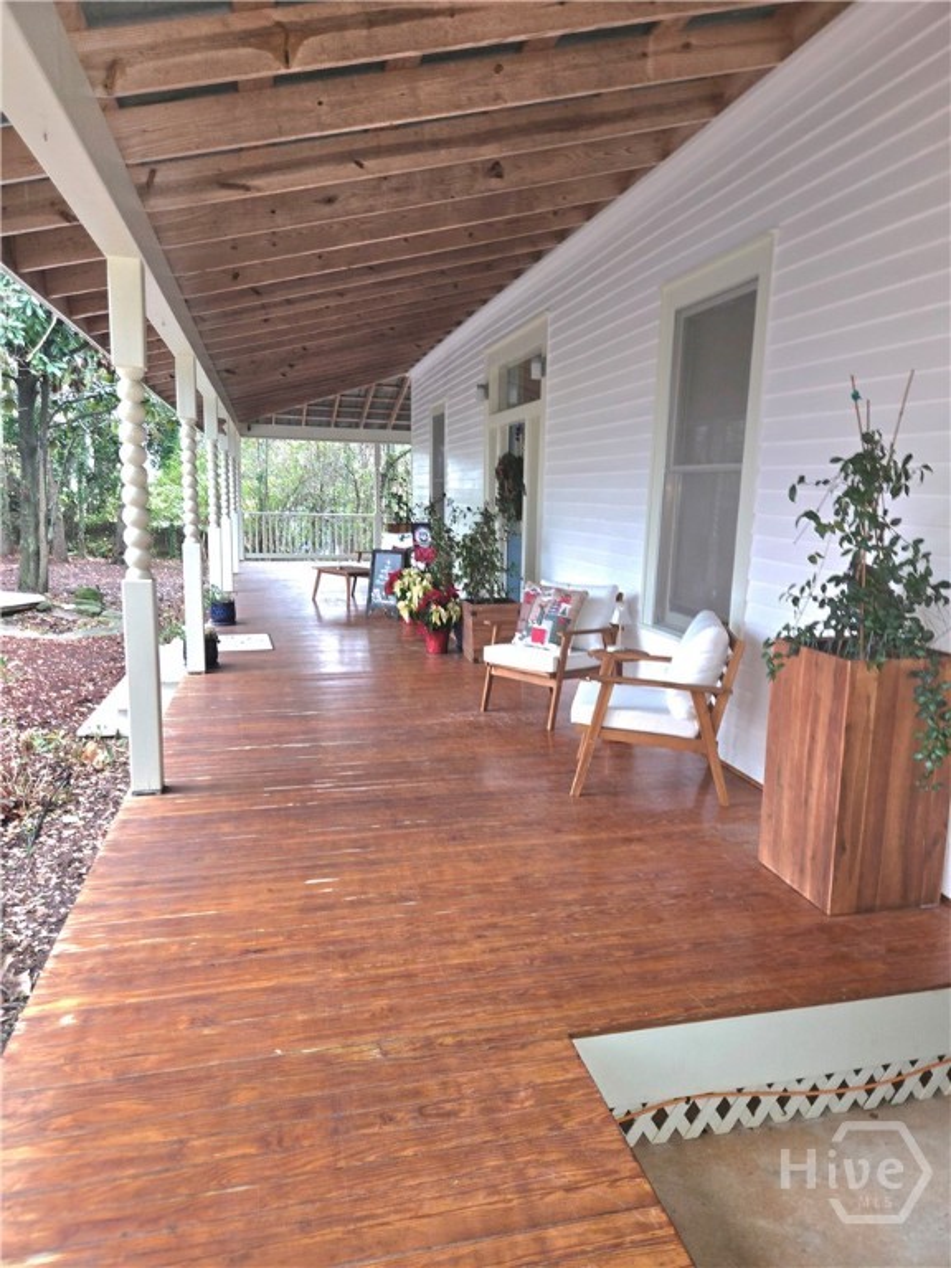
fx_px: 843
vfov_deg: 73.9
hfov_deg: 58.9
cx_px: 476
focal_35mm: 23
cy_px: 634
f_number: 1.8
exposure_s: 1/12
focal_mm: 5.4
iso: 160
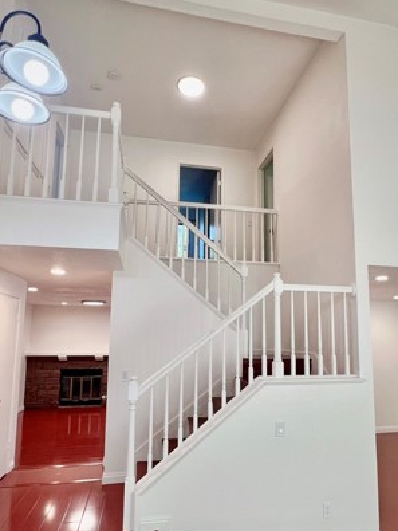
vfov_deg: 78.8
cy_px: 292
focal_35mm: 21
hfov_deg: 63.3
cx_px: 216
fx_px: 322
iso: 125
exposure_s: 1/120
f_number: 1.8
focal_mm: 1.57
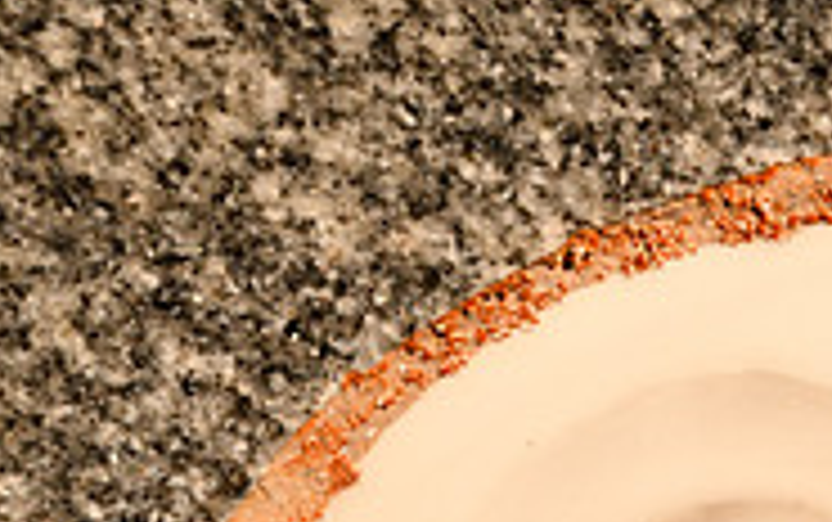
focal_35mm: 1199
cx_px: 1147
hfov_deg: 1.8
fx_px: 27212
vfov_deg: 1.1
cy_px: 812
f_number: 22
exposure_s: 1/125
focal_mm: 250
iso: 100
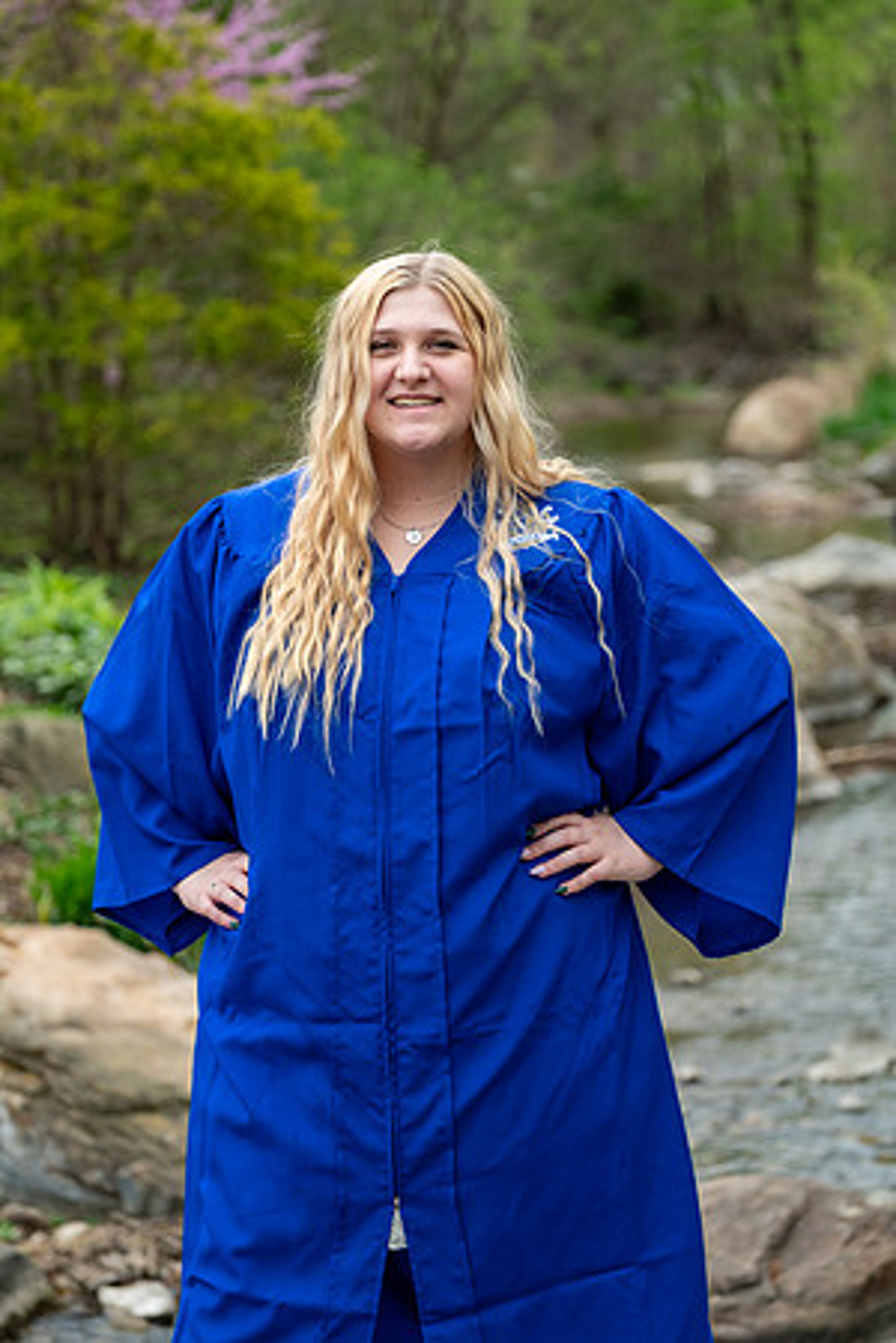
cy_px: 672
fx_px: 3845
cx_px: 448
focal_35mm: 103
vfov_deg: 19.8
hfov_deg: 13.3
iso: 250
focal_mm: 68.7
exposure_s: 1/320
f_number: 2.8
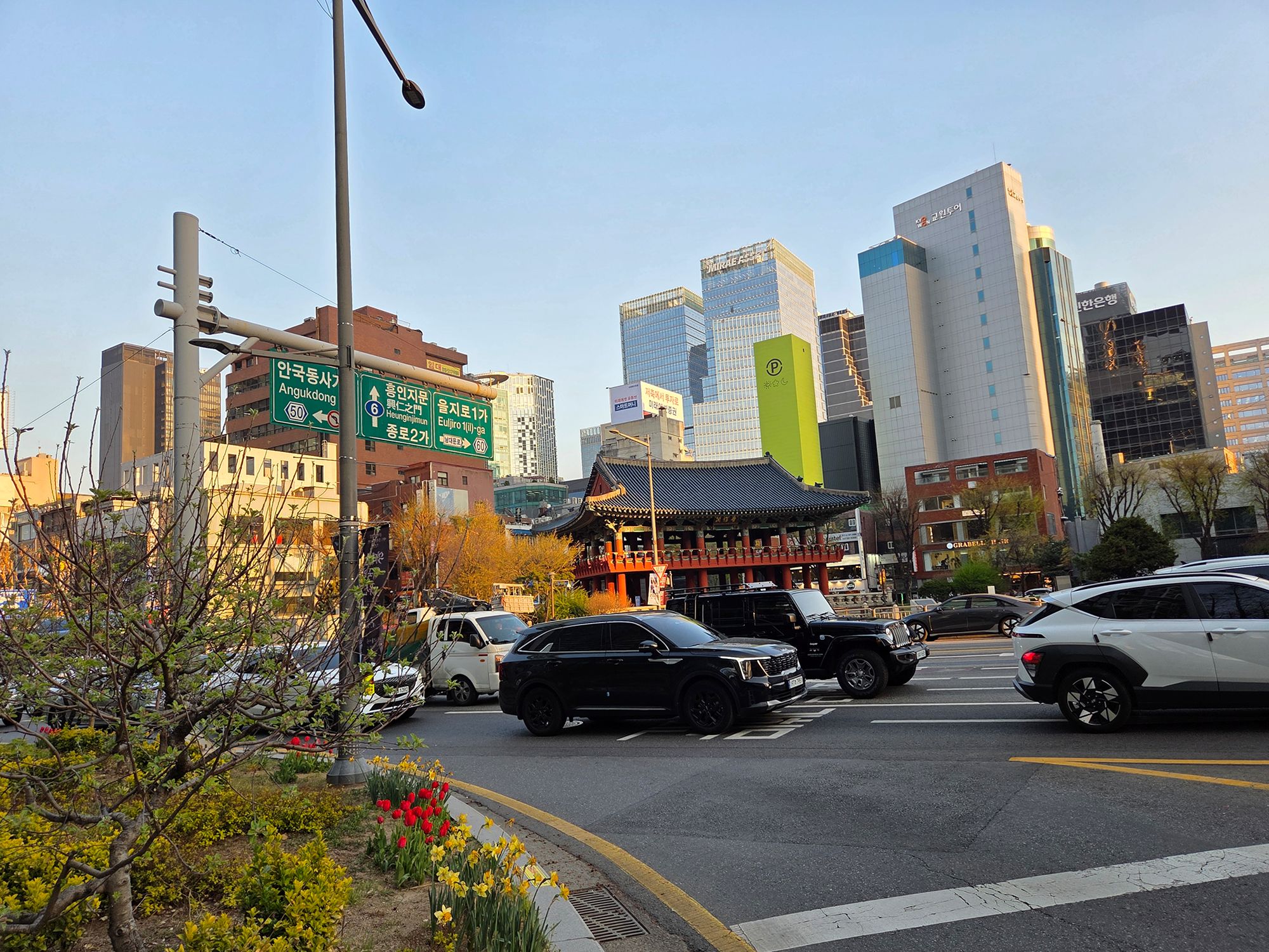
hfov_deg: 73.9
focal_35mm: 23
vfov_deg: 58.9
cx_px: 634
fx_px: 843
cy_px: 476
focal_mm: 5.4
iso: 80
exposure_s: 1/970
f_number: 1.8
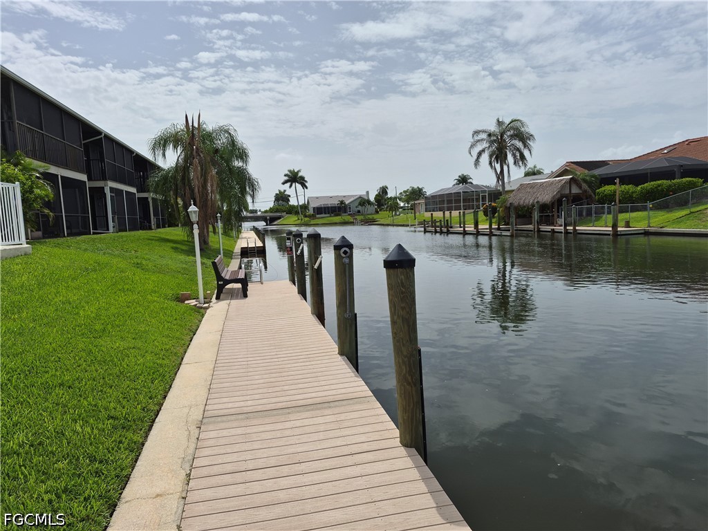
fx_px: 470
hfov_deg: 73.9
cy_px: 266
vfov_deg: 58.9
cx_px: 354
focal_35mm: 23
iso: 50
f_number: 1.8
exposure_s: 1/7696
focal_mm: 5.4
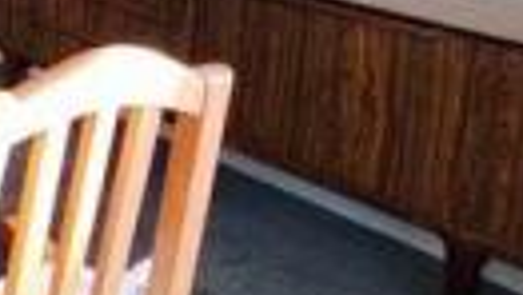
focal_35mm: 63
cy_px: -118
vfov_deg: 17.6
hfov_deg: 23.3
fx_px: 875
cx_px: -341
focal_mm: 1.74
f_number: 2.2
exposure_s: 1/50
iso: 100
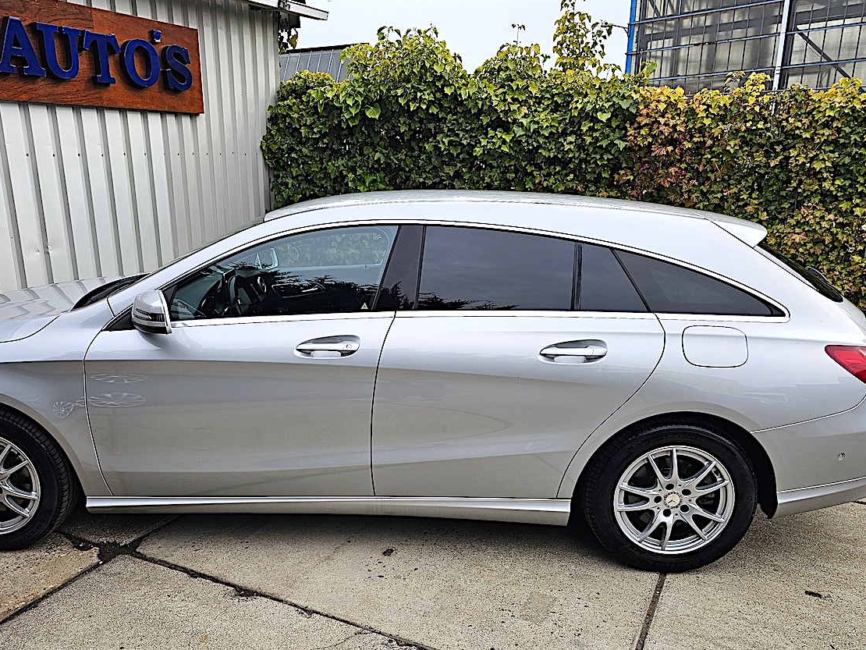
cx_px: 368
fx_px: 726
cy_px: 381
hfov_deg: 61.4
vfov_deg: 48.0
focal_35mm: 29
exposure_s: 1/203
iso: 10
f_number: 1.7
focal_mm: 6.3
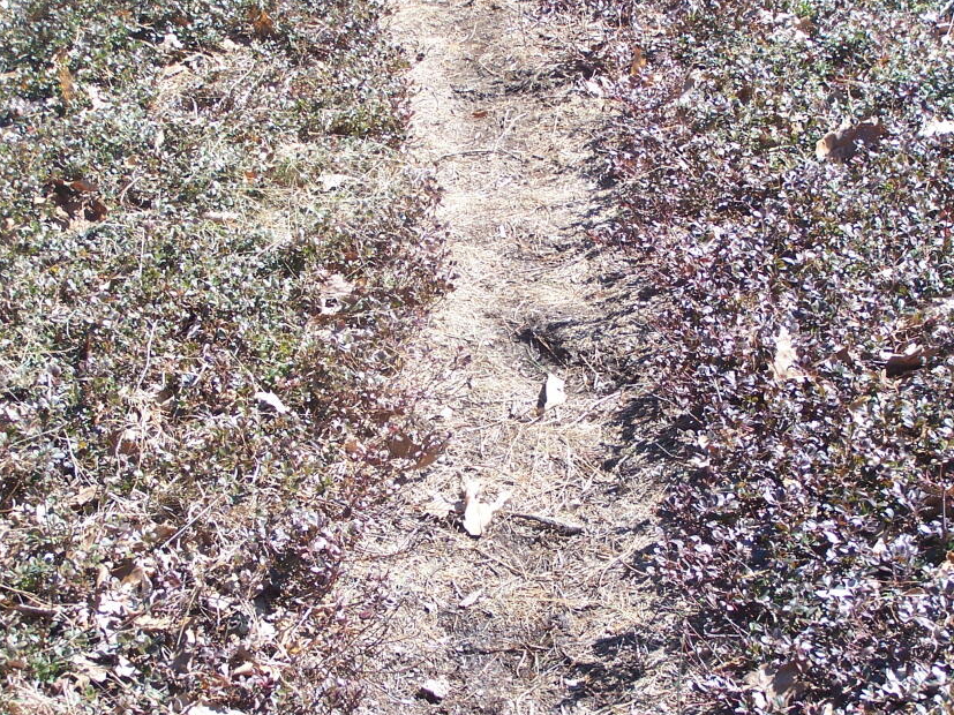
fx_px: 2287
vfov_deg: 17.8
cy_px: 375
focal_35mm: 83
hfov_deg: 23.6
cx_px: 511
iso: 80
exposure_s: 1/320
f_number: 3.2
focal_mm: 11.1
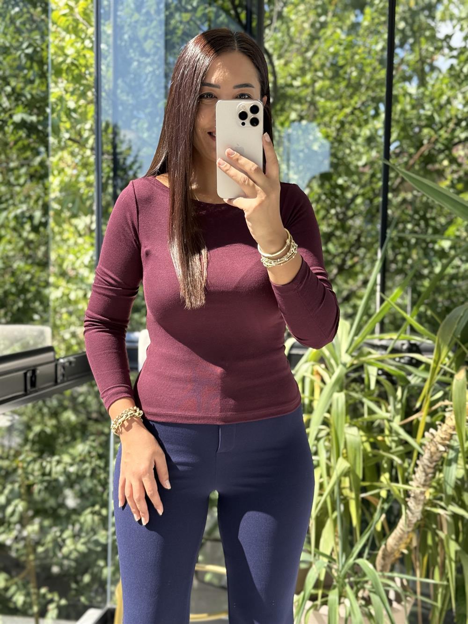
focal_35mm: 48
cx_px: 234
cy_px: 312
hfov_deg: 30.3
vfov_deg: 39.7
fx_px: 865
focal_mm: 6.76
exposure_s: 1/578
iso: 80
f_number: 1.78
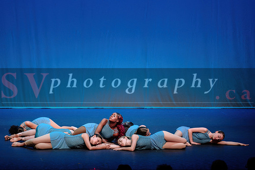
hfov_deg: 14.8
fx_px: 983
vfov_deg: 9.9
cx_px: 120
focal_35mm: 139
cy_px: 80
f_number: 2.8
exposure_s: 1/500
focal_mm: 130
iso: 1250
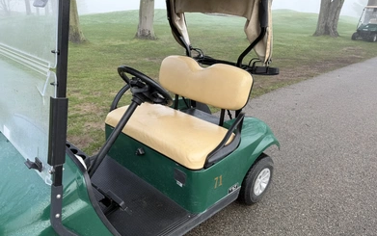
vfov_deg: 47.5
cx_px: 185
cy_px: 139
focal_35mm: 26
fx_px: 267
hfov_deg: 70.4
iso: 80
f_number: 1.78
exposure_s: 1/376
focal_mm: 6.76
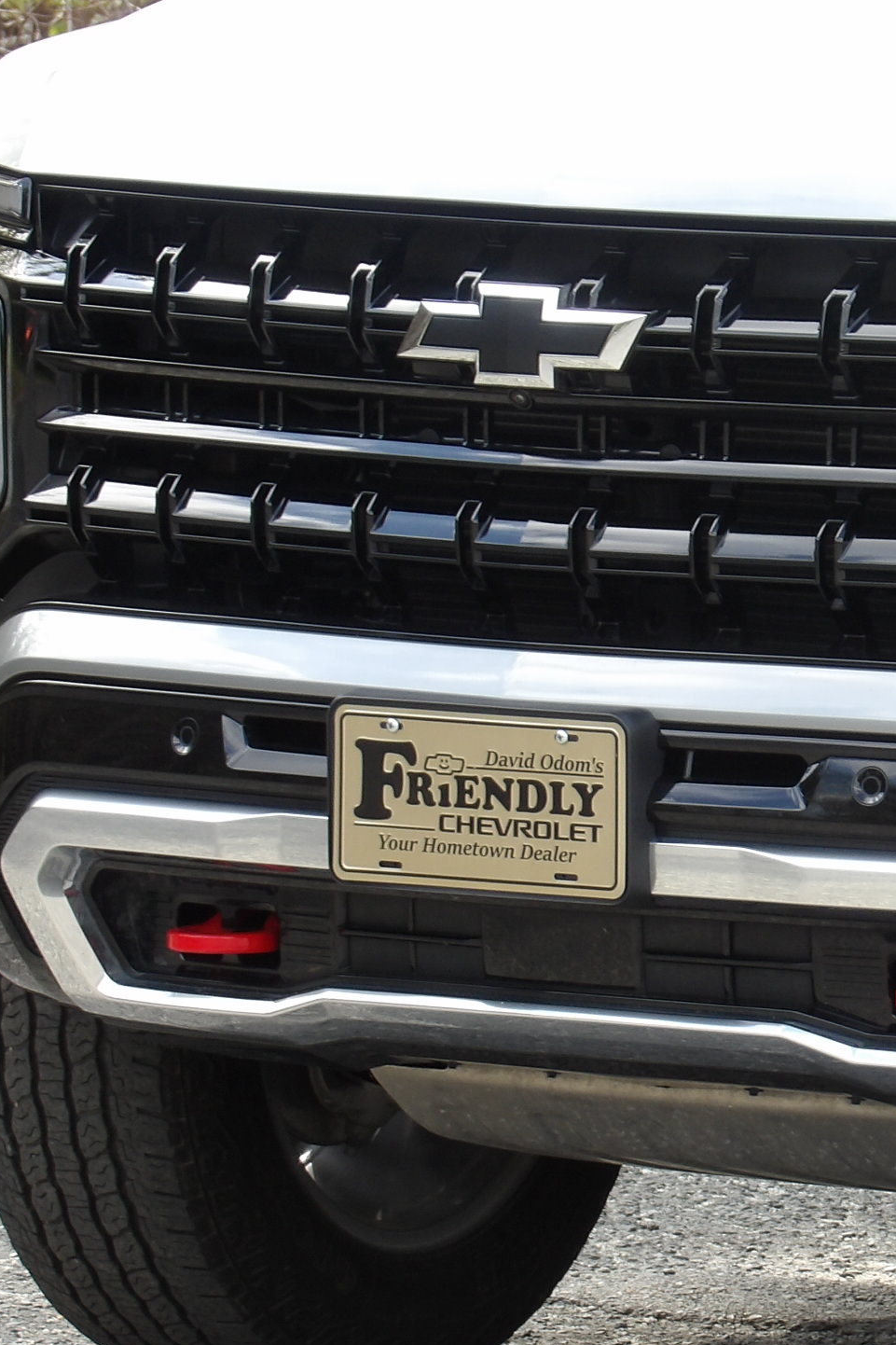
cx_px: 889
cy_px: 749
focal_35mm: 415
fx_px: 15496
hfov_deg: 3.3
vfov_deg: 5.0
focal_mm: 39.8
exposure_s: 1/111
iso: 100
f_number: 4.5
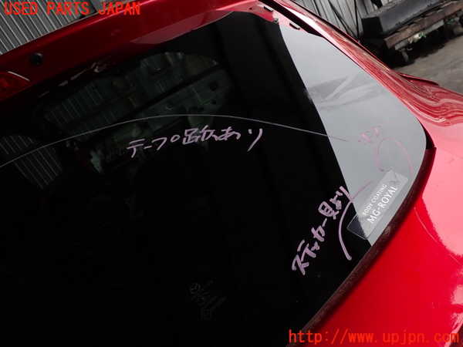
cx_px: 232
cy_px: 174
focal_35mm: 30
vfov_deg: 46.8
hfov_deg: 60.0
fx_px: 401
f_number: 3.2
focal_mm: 5.4
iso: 100
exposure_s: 1/80
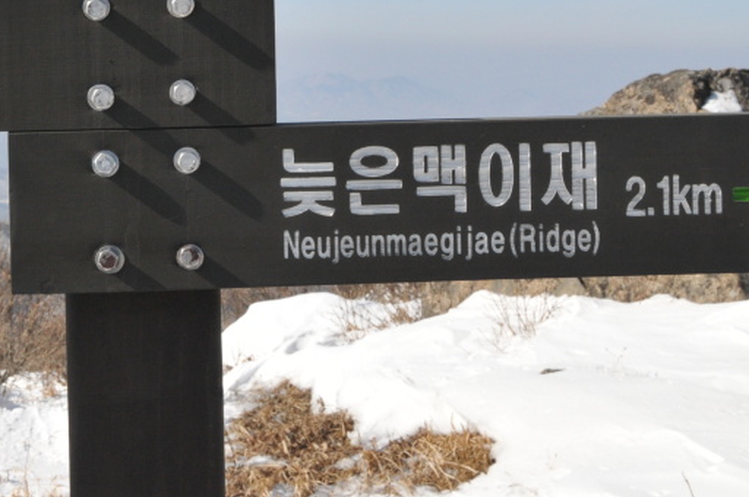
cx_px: 189
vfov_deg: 16.5
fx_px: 1683
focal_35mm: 81
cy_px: 1
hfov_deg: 24.8
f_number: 14
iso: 640
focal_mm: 27
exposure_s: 1/800
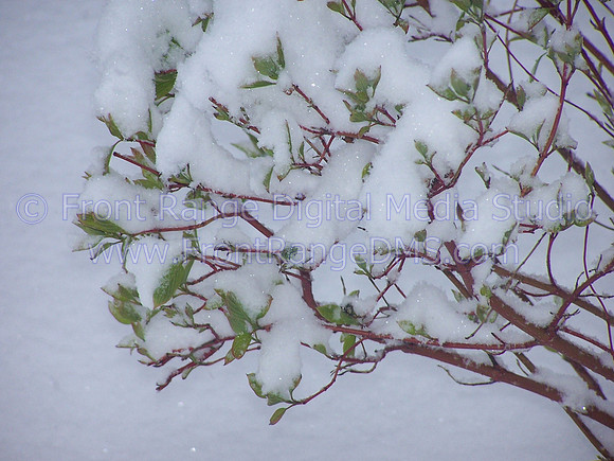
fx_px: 6510
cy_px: 230
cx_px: 307
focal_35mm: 367
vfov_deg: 4.1
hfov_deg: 5.4
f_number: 3.6
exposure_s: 1/350
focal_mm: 60.8
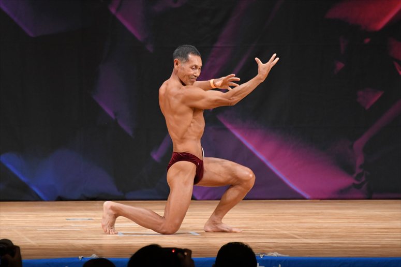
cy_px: 134
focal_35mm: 345
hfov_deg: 6.0
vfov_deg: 4.0
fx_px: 3841
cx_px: 200
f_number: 5.6
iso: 3200
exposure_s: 1/400
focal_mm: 230
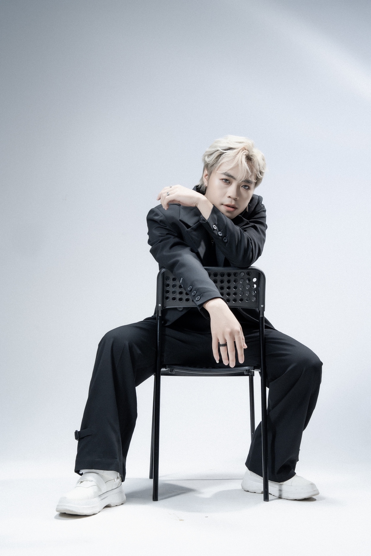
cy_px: 278
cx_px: 186
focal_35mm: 50
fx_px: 773
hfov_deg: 27.0
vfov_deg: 39.6
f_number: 10
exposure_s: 1/160
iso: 100
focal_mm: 50
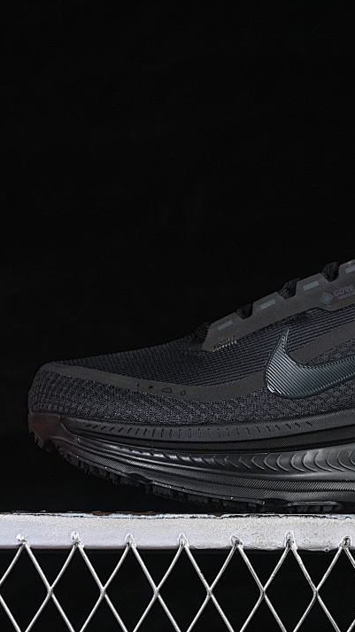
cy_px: 316
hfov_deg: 10.1
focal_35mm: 119
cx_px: 364
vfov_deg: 18.0
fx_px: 1992
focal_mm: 50
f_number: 6.3
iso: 160
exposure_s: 1/60
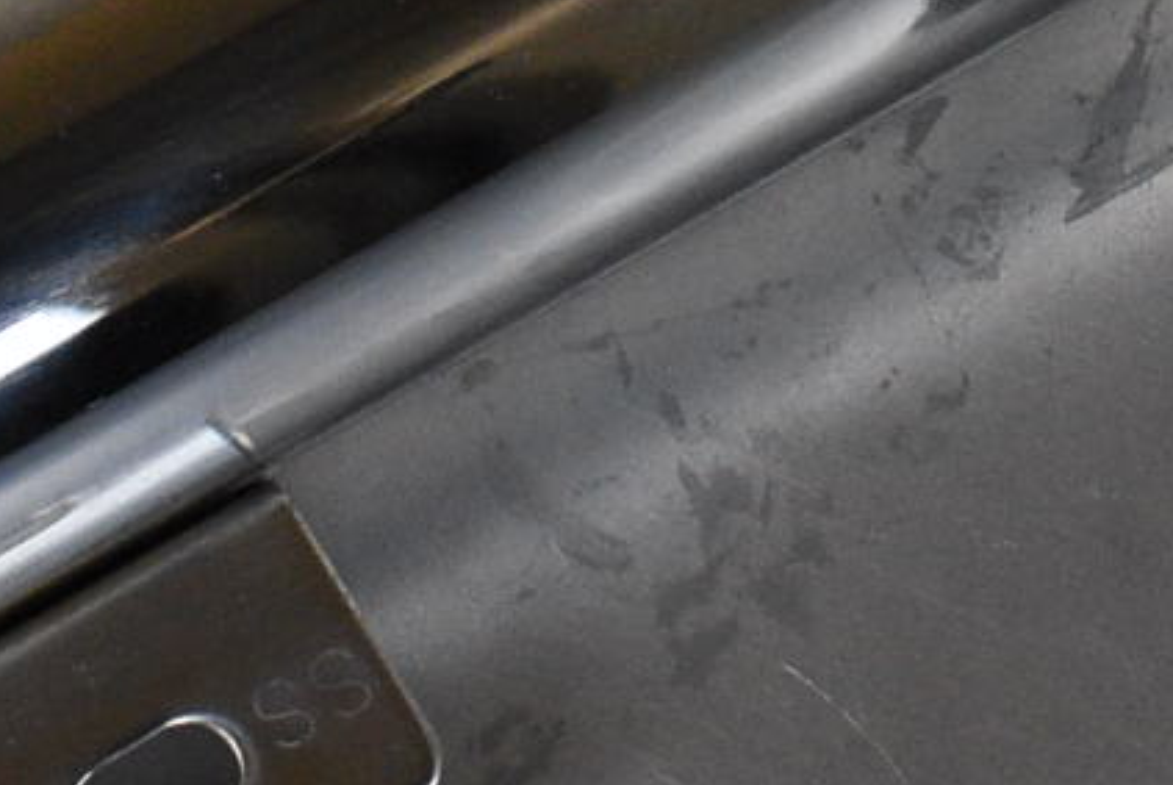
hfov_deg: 7.4
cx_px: 1558
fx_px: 9002
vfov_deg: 5.0
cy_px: -300
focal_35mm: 276
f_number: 7.1
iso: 1250
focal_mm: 26
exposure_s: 1/200
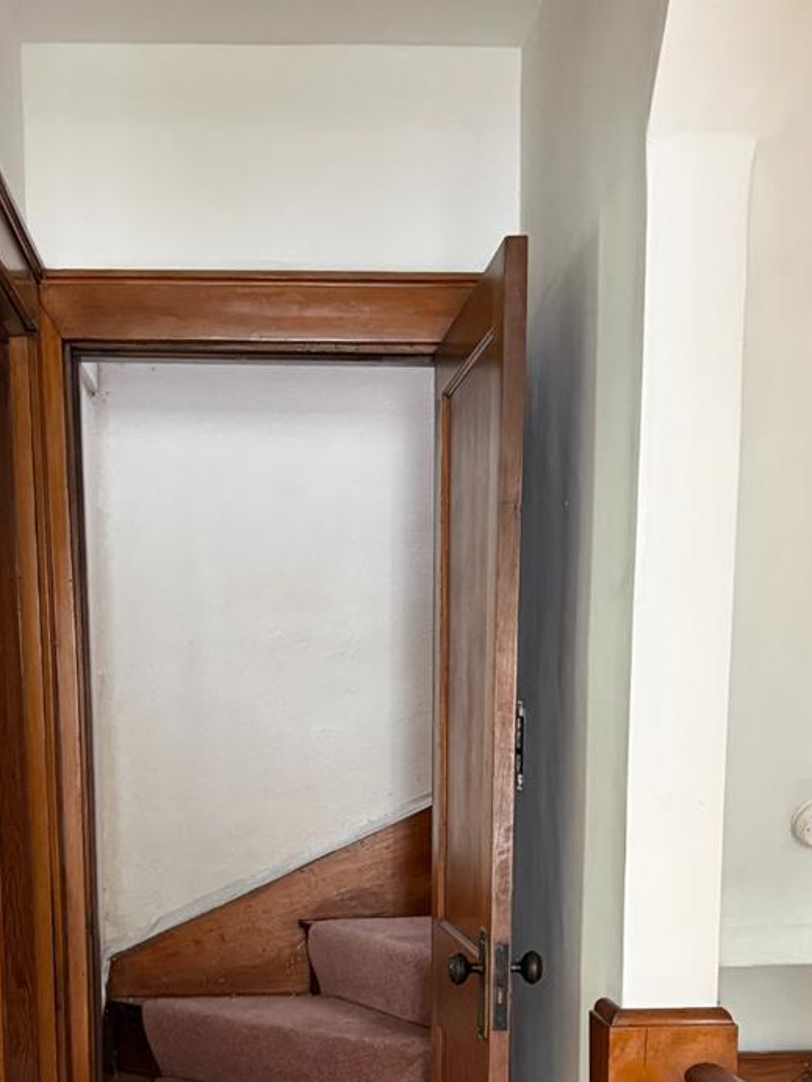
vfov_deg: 34.6
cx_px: 351
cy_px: 984
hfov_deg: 28.0
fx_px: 1626
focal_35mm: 52
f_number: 1.78
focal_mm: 6.76
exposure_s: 1/60
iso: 800
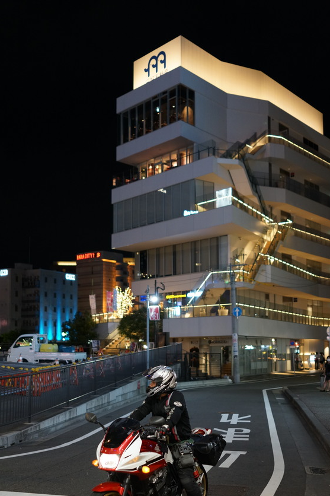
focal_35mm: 49
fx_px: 674
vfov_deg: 40.2
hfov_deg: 27.5
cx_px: 187
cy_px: 290
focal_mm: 35
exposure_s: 1/80
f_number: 2
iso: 1000
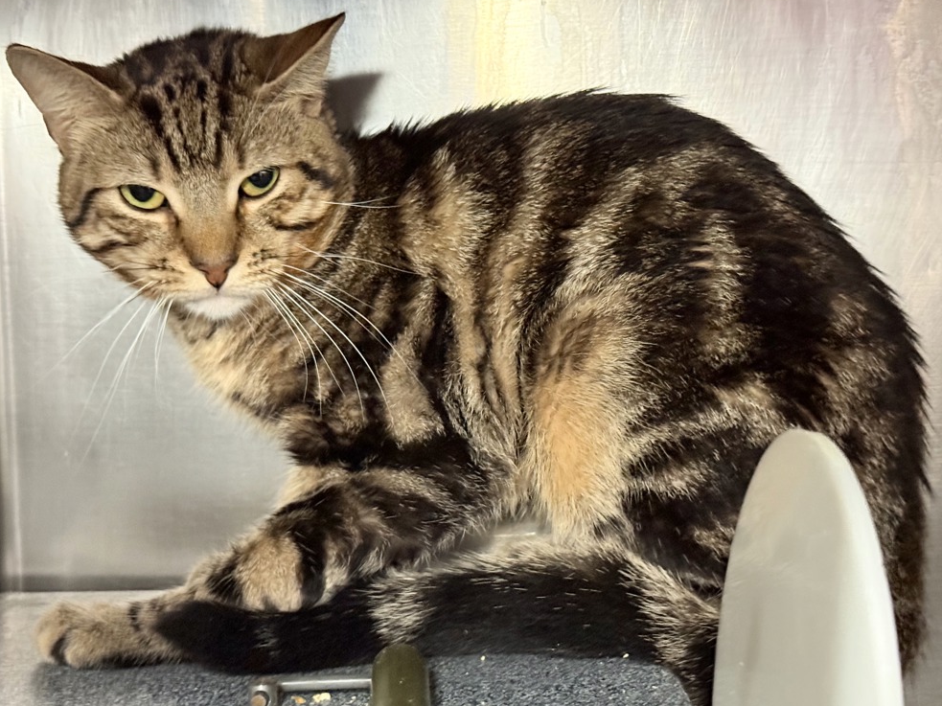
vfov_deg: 29.1
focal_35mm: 50
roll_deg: +2.8
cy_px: 342
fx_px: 1360
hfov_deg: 38.2
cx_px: 474
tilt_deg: -7.6
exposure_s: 1/24
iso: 640
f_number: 1.78
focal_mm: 6.76
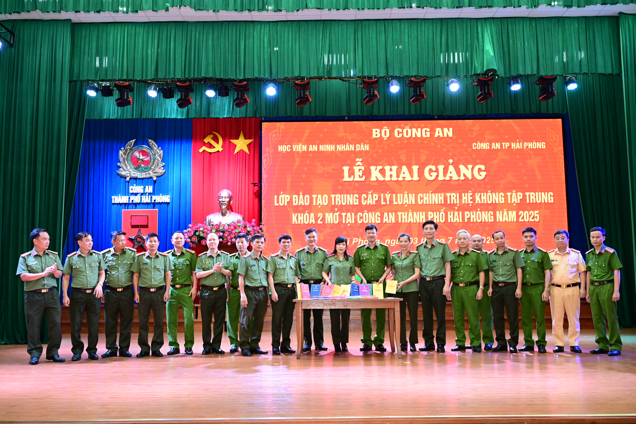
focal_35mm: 34
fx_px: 592
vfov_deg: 39.4
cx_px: 318
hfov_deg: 56.5
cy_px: 212
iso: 1600
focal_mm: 33.5
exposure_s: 1/100
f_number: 4
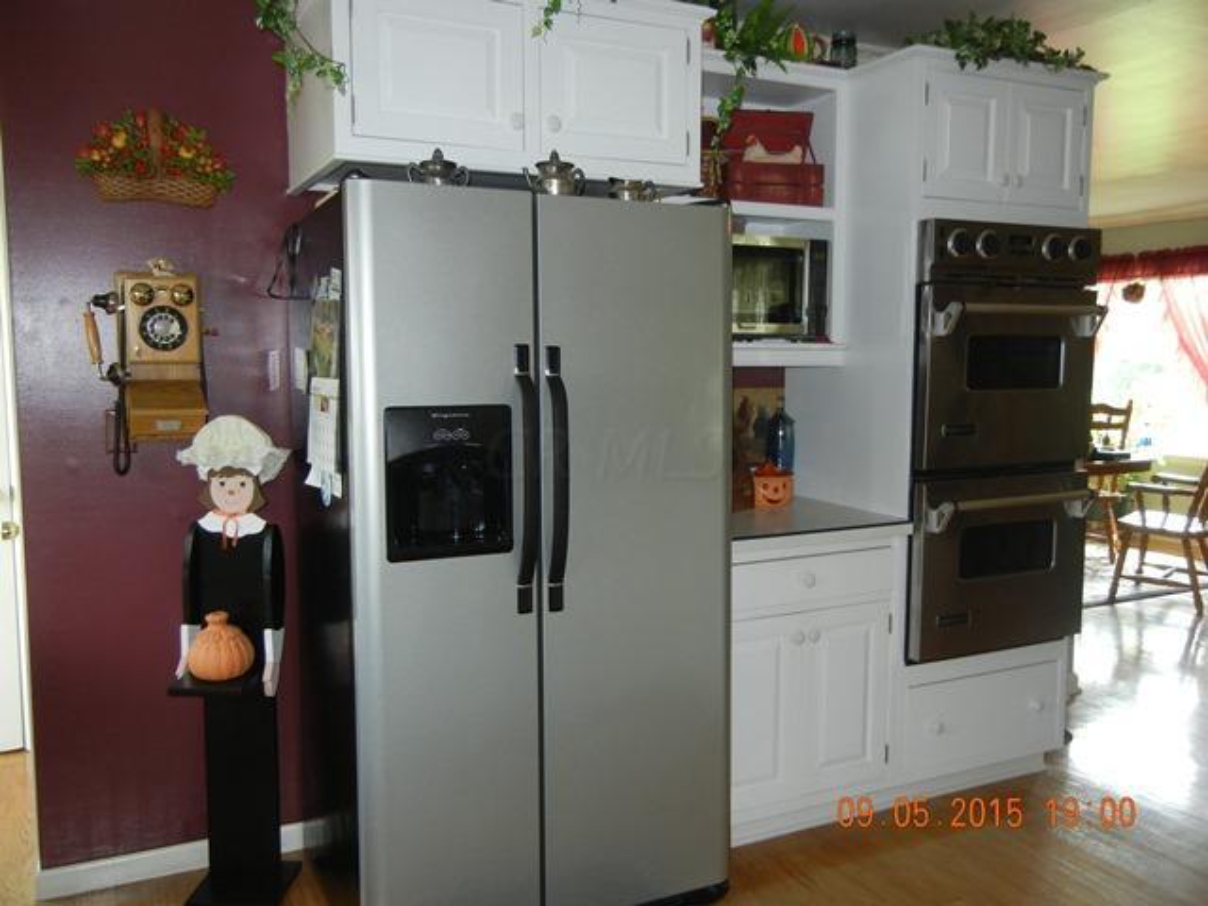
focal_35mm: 30
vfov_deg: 46.8
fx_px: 1047
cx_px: 604
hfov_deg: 60.0
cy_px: 453
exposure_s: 1/30
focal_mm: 5.4
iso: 200
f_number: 3.5
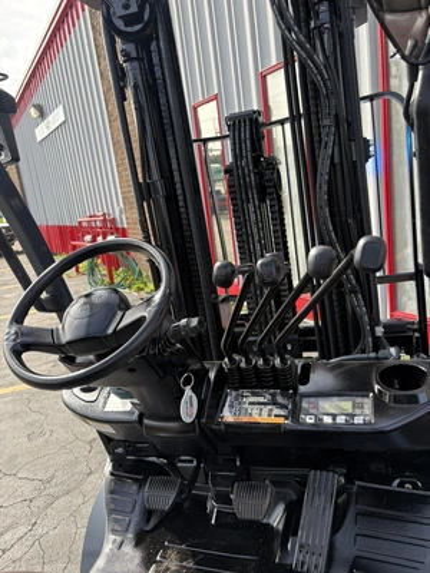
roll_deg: +7.9
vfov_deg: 67.3
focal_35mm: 26
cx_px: 215
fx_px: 431
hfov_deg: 53.1
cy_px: 286
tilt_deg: -12.8
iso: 50
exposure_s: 1/673
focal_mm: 5.96
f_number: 1.6
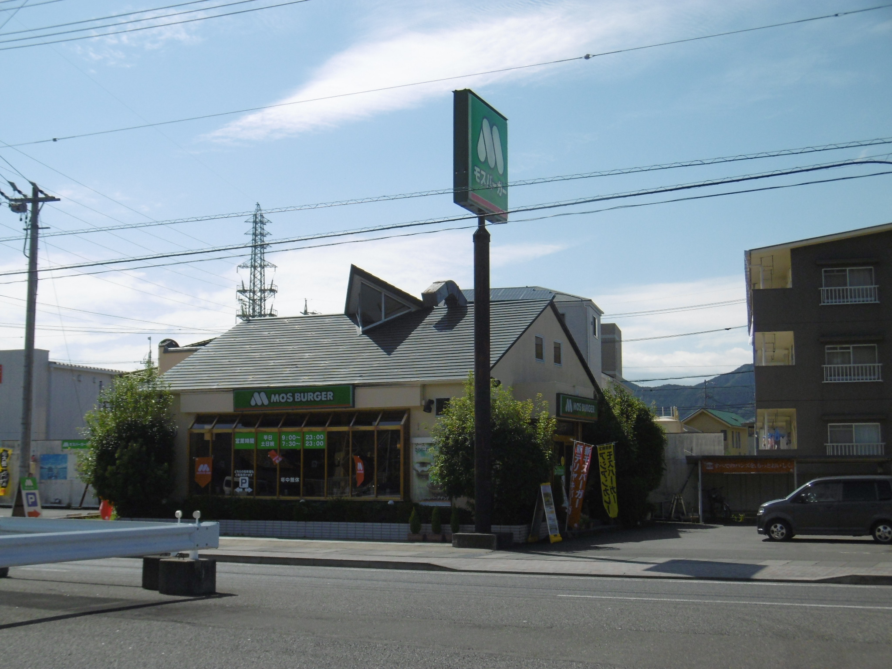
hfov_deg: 37.5
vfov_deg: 28.6
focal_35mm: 51
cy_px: 334
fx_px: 1314
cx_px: 446
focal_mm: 9.2
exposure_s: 1/500
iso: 200
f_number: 10.1
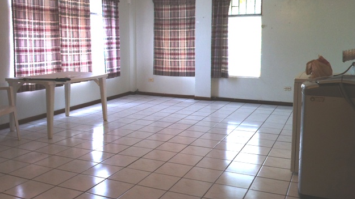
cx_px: 181
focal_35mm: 39
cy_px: 75
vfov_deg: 30.3
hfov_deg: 51.6
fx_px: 367
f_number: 2.8
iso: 80
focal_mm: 3.85
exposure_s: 1/25
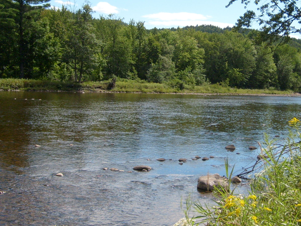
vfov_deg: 27.0
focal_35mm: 54
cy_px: 104
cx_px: 201
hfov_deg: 35.2
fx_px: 470
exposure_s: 1/250
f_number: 7.1
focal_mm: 5.8
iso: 80
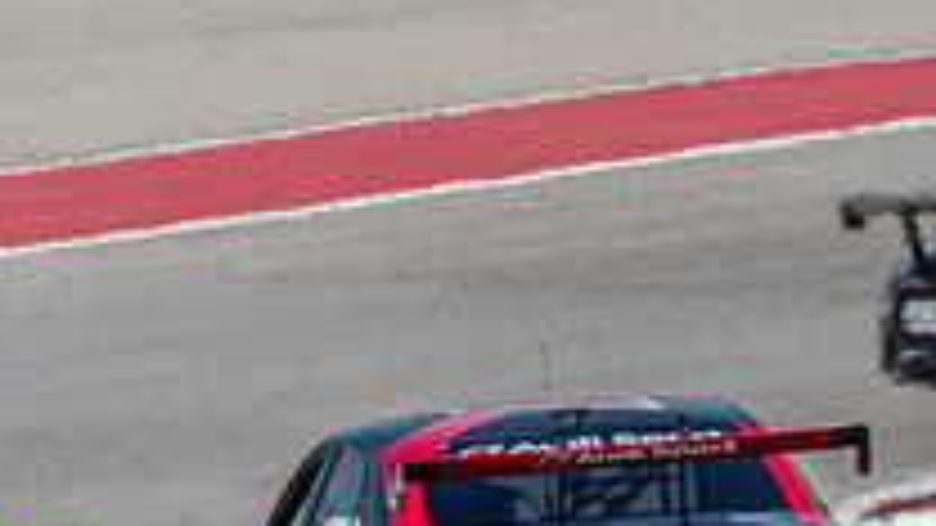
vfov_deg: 0.7
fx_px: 45394
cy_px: 554
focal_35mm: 1829
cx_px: 621
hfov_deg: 1.2
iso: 200
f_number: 14
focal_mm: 300
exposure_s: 1/250
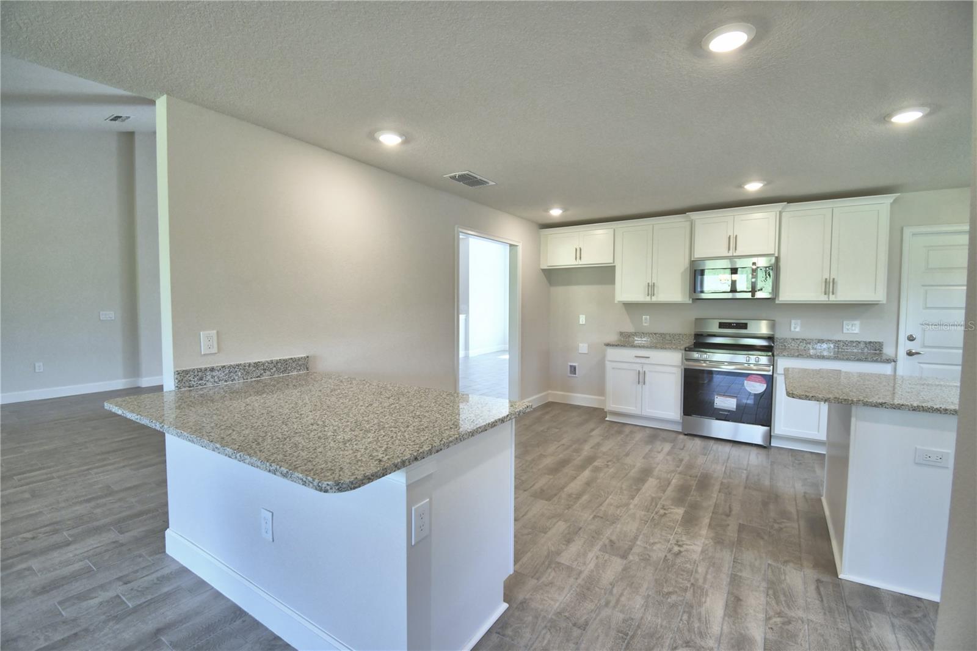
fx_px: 407
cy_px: 326
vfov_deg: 77.3
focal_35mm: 15
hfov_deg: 100.4
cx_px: 488
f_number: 4.5
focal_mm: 10
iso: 400
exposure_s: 1/100
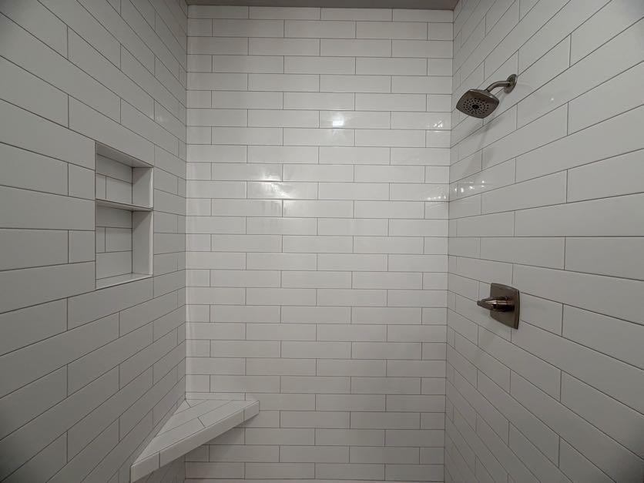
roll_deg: -0.5
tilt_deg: -1.2
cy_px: 242
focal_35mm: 14
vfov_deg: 85.7
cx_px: 322
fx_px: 260
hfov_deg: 102.1
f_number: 2.2
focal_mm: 2.22
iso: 160
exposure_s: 1/120
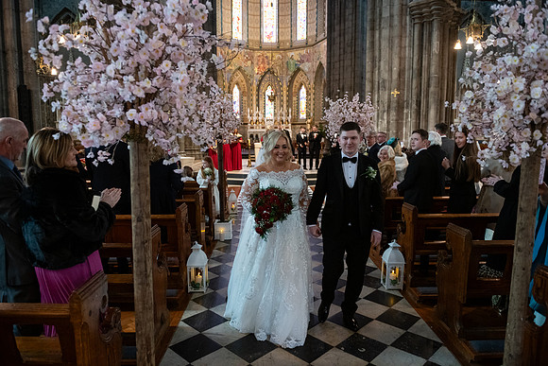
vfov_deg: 53.2
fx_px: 365
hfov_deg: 73.7
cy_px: 183
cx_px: 274
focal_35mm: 24
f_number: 3.5
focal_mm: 24
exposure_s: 1/160
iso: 1250
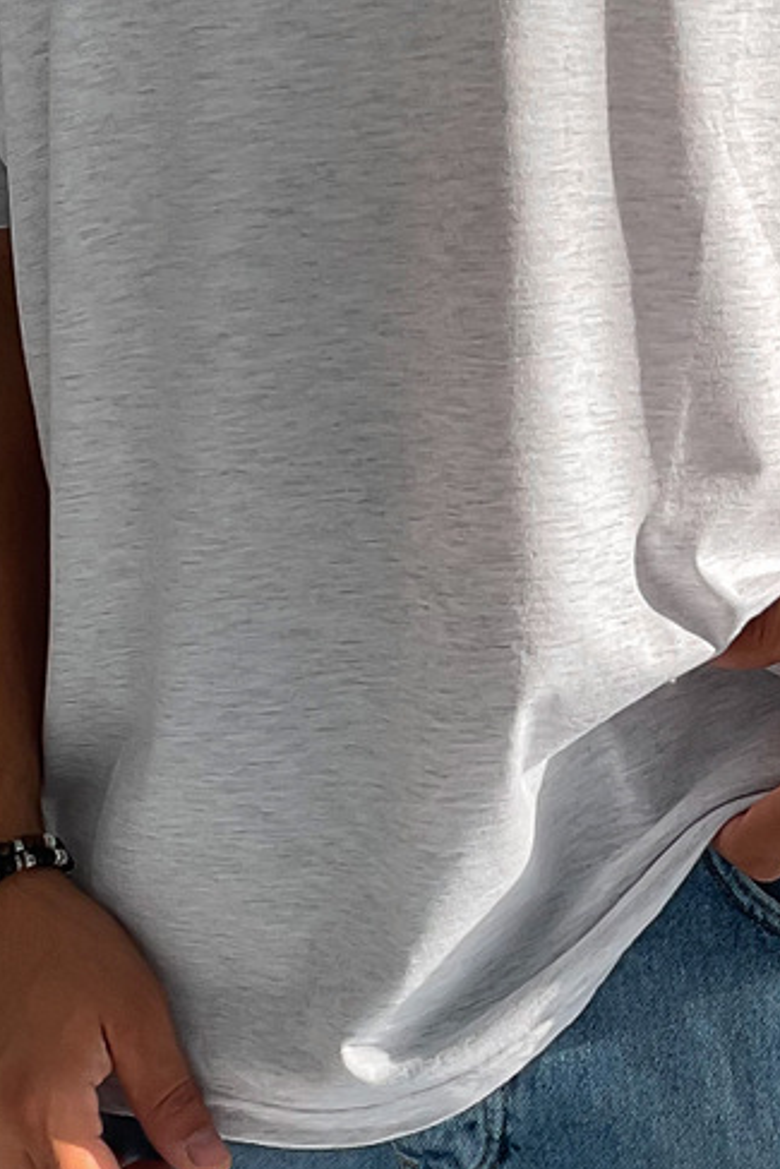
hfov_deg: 13.8
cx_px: 636
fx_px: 3215
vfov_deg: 20.4
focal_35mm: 99
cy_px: 876
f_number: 1.8
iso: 16
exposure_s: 1/150
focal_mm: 3
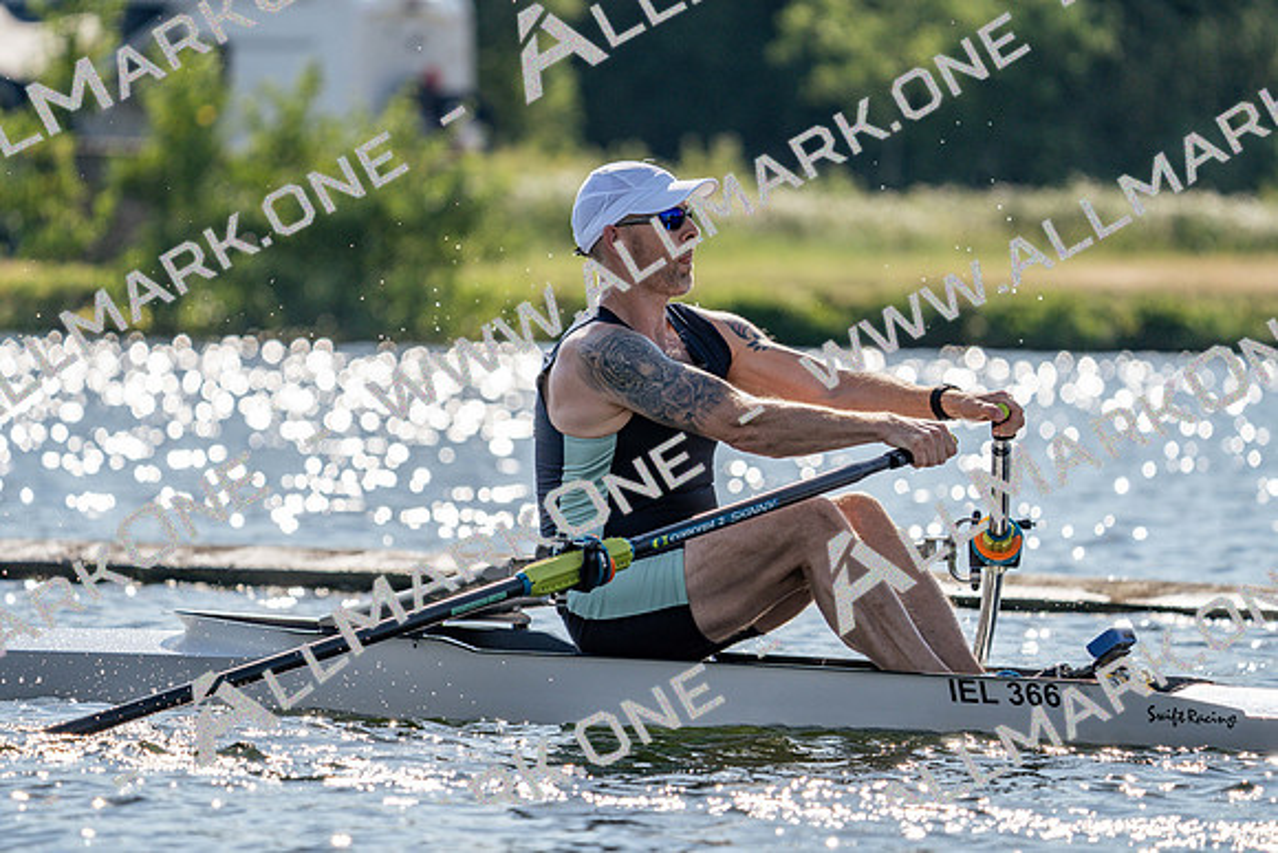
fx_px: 11504
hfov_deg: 6.4
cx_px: 639
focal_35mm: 324
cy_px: 426
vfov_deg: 4.2
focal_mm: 324
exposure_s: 1/1600
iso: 125
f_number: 6.3
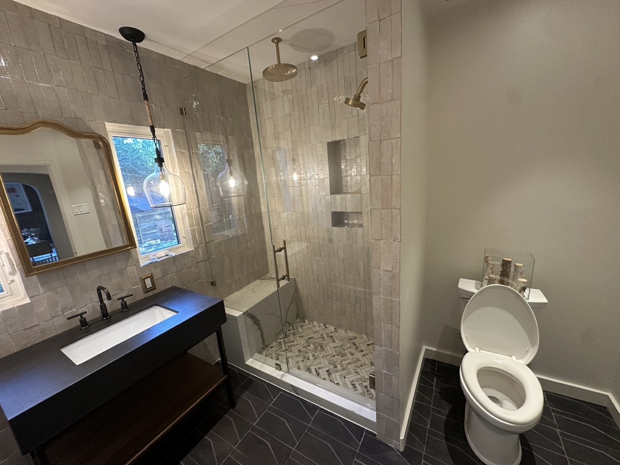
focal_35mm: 14
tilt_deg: -11.6
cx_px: 310
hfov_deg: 102.1
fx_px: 251
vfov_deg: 85.7
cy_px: 232
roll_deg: +4.3
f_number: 2.2
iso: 200
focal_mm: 2.22
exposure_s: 1/60
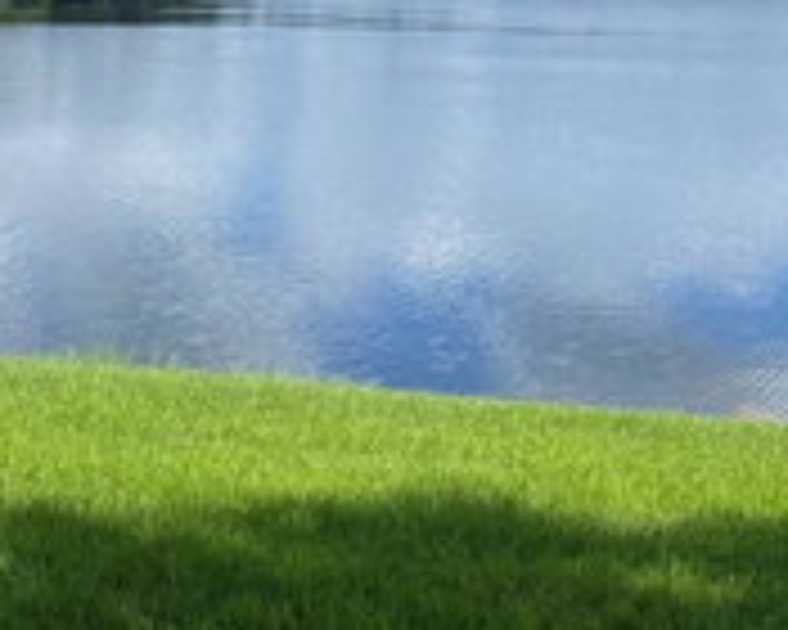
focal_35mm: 62
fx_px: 1446
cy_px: 216
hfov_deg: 30.0
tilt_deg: -10.8
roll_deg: -0.8
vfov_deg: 24.5
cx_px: 200
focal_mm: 4.25
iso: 32
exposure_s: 1/3125
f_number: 1.8
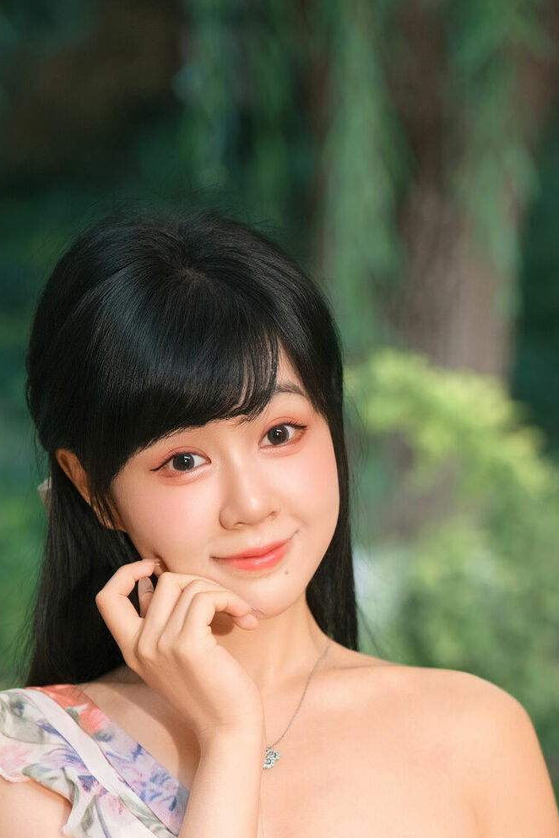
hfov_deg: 8.3
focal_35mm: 165
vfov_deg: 12.4
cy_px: 650
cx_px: 379
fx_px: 3840
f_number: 4
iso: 640
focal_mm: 104
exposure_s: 1/125
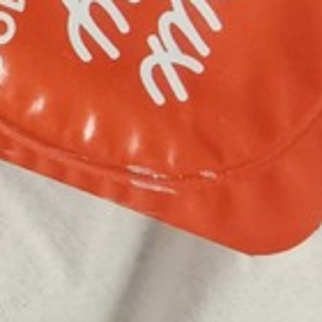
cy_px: 0
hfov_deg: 10.9
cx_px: -264
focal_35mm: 149
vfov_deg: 11.6
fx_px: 1568
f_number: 1.8
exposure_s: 1/60
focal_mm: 5.4
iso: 640
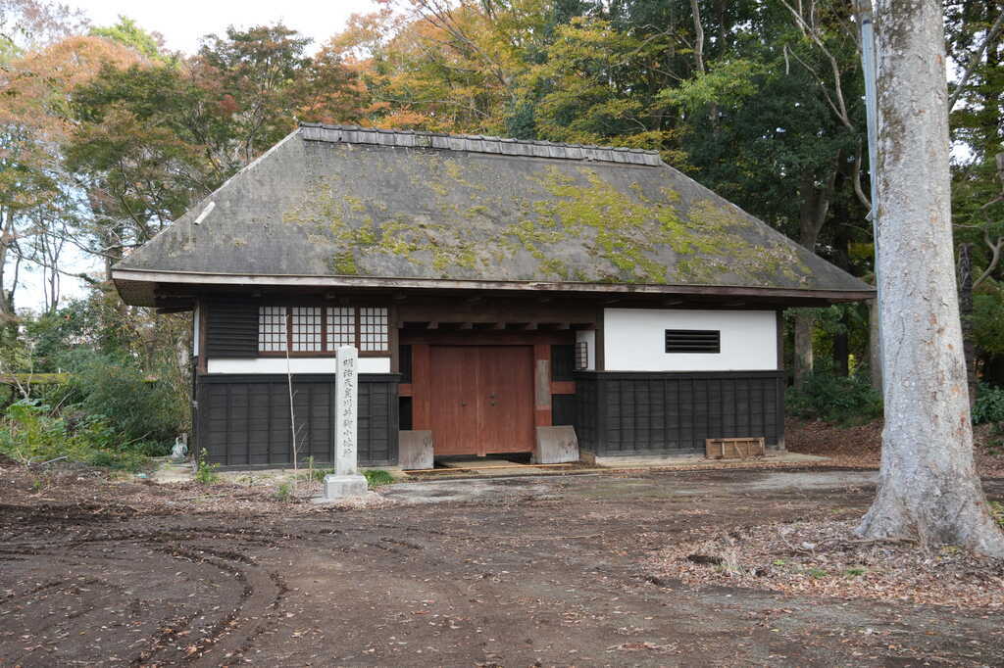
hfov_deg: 55.1
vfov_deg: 38.3
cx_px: 502
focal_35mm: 34
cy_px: 334
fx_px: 962
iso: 200
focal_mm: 23
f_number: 4
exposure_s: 1/160
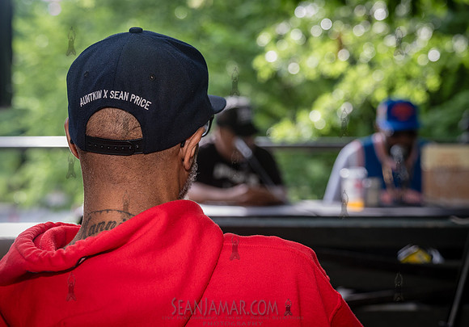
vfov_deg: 20.2
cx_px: 246
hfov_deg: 28.6
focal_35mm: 70
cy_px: 163
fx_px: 921
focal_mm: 64
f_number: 4
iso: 1250
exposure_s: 1/320
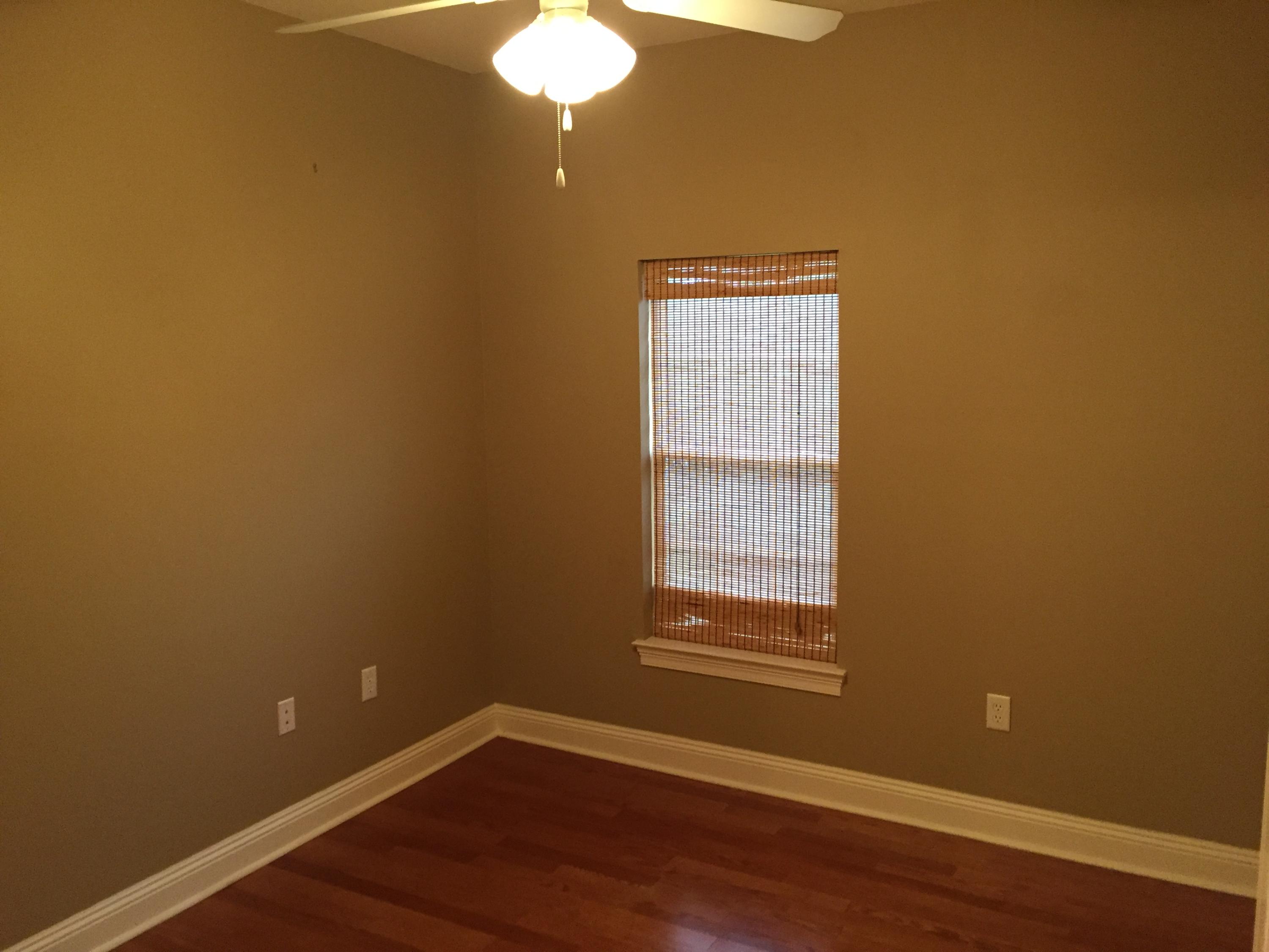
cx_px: 634
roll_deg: +1.7
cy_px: 476
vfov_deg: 48.2
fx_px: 1063
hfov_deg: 61.7
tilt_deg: -7.9
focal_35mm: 29
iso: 200
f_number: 2.2
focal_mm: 4.15
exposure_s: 1/30
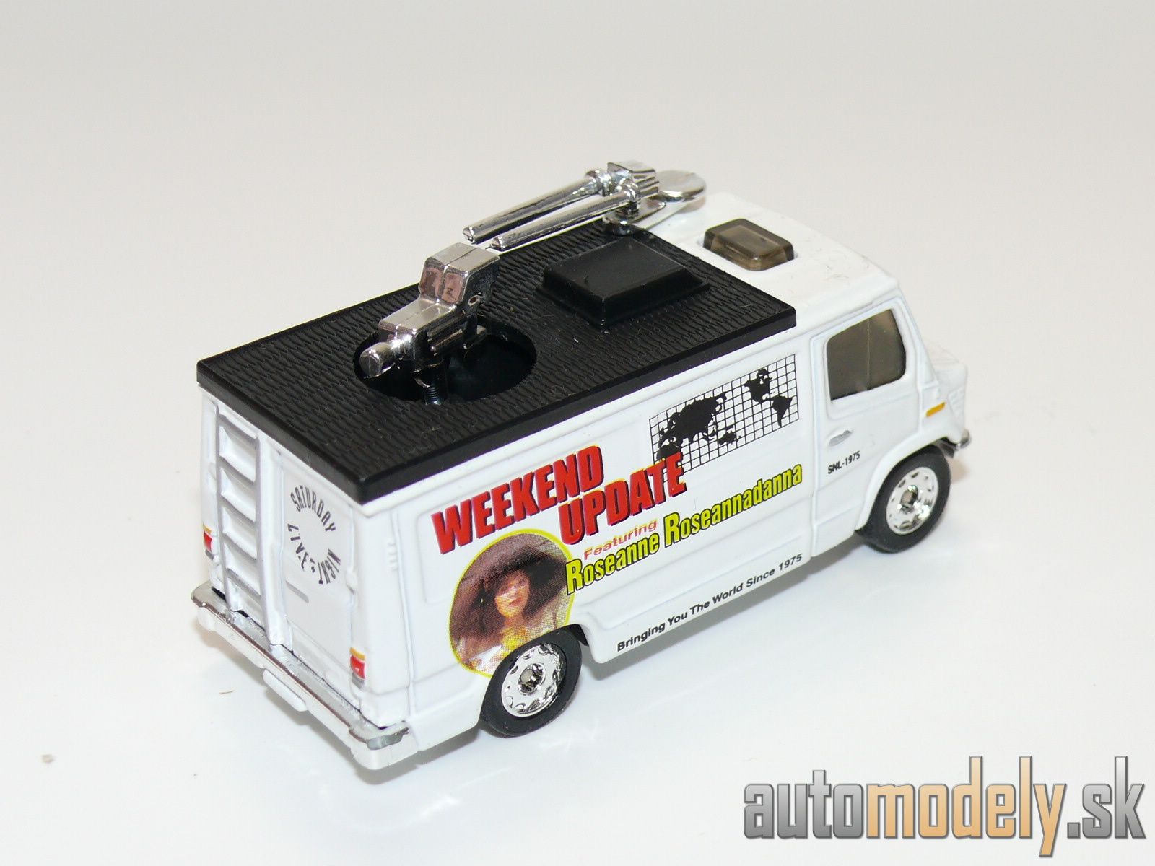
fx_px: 2469
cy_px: 433
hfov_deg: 26.3
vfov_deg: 19.9
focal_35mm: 74
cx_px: 578
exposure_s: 1/30
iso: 100
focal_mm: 11.1
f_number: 4
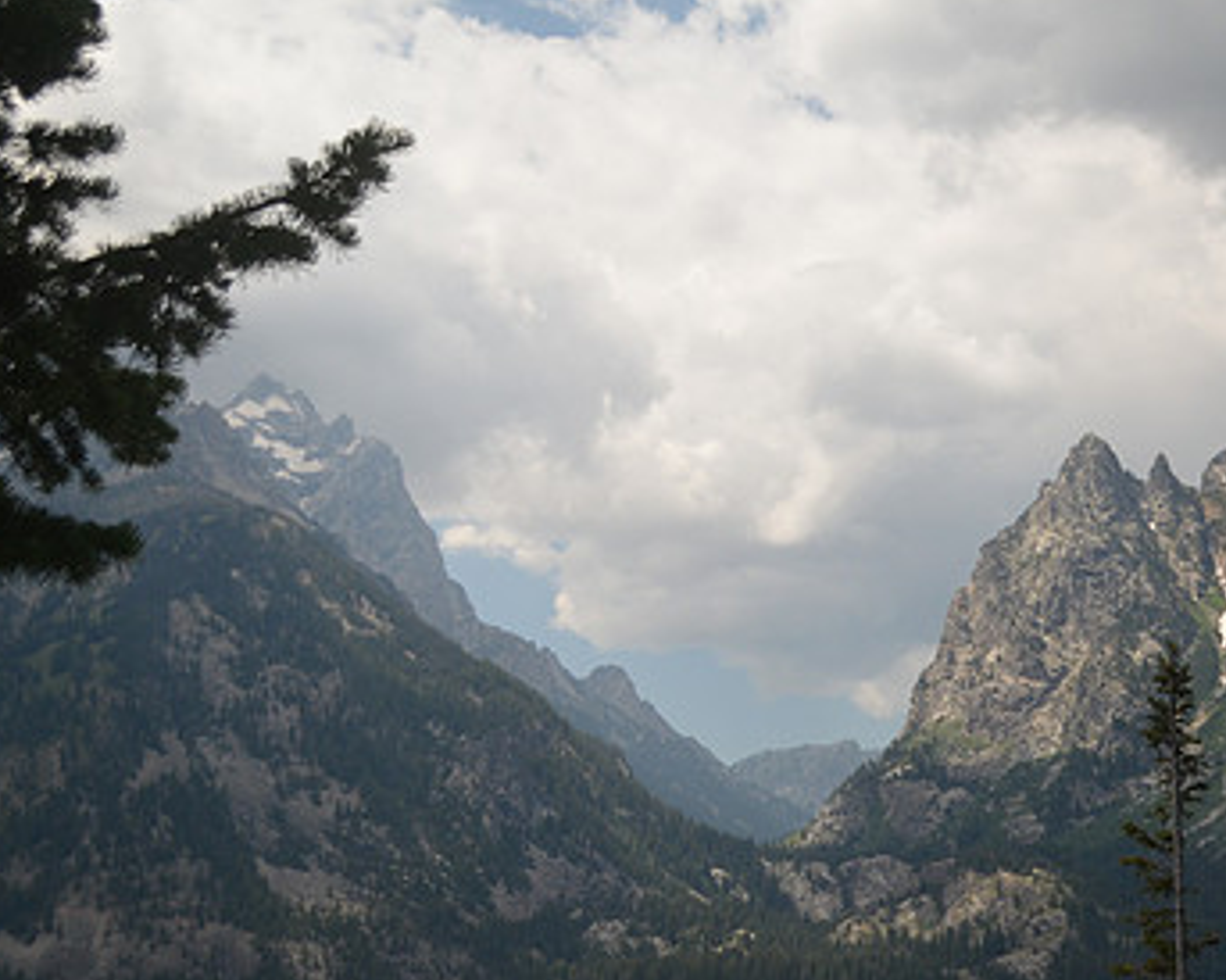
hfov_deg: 32.5
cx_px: 897
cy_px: 672
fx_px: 2067
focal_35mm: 57
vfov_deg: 26.5
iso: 400
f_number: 4.5
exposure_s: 1/1000
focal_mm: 24
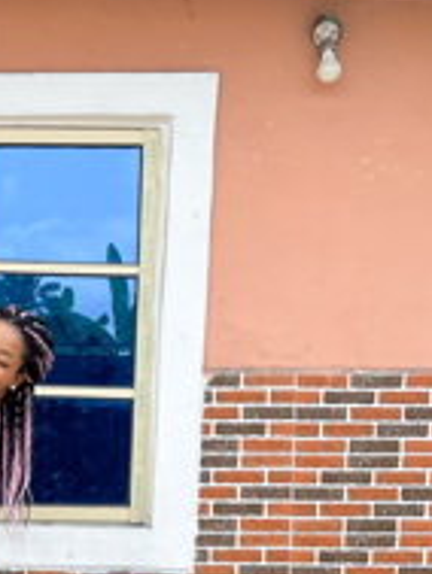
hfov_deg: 25.0
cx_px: -21
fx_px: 914
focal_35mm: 55
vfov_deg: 33.5
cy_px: 486
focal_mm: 5.1
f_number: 1.6
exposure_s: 1/1800
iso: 50
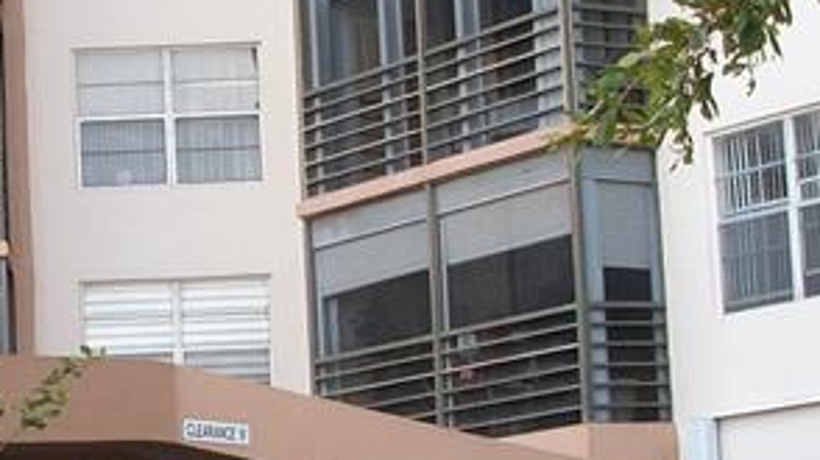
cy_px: 368
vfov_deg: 9.1
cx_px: 70
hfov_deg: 15.9
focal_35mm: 133
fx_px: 2890
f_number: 3.1
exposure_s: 1/160
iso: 80
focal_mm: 6.3
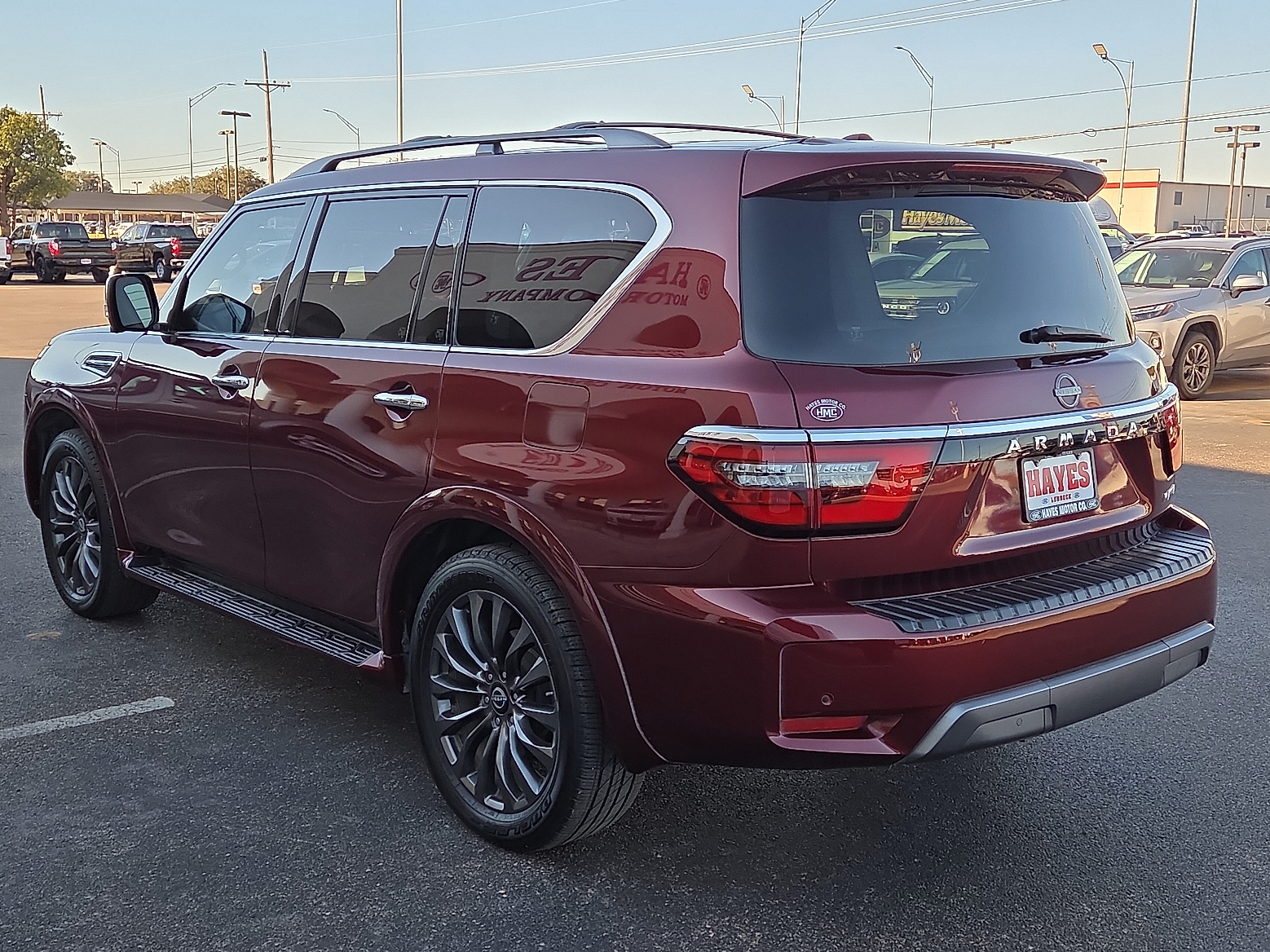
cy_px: 466
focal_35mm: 38
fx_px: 1394
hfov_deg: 49.0
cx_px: 622
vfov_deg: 37.7
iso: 25
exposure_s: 1/556
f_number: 1.8
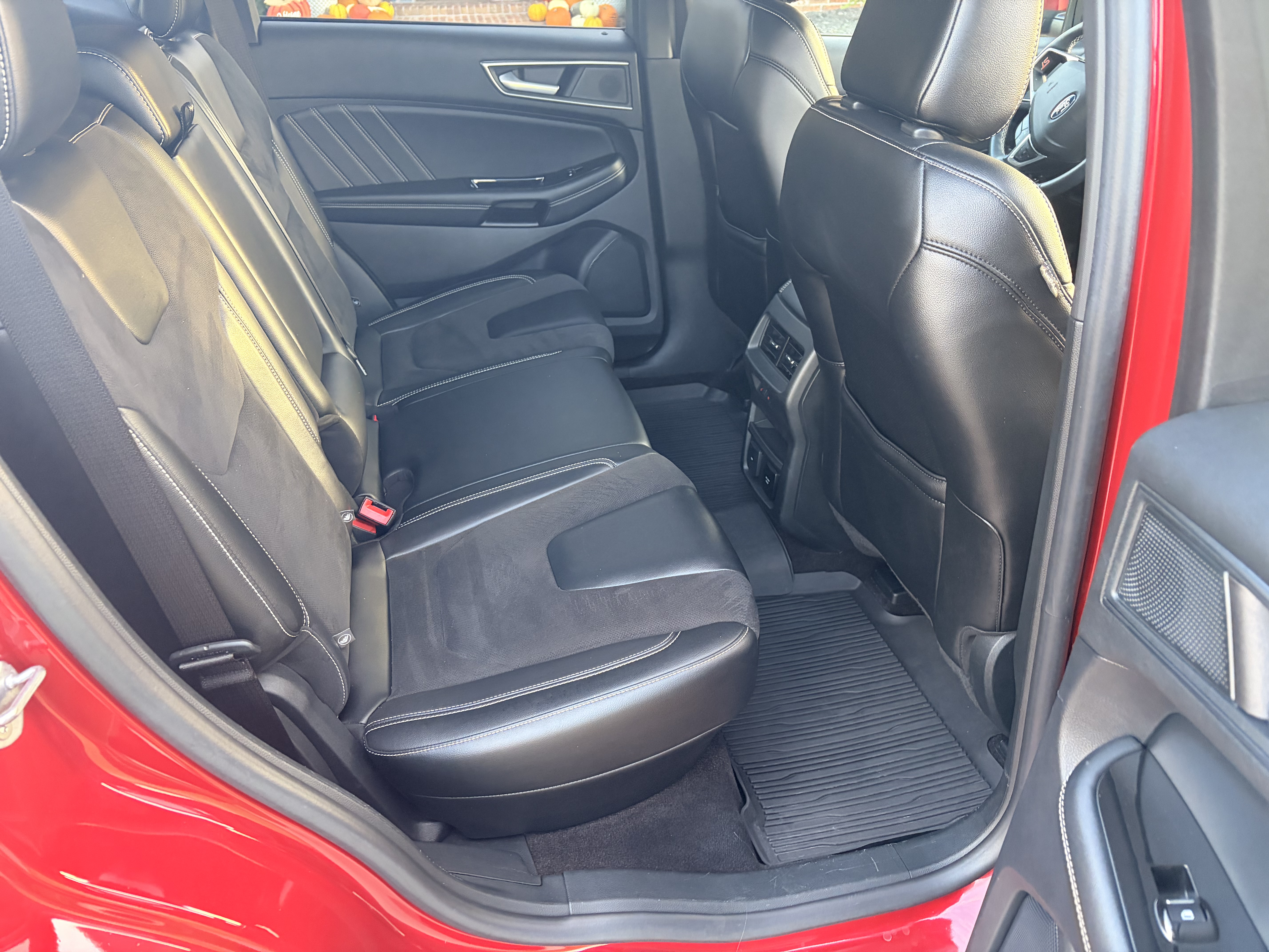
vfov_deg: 53.1
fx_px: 953
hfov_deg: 67.3
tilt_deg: -30.6
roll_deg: +3.3
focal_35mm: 26
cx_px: 634
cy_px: 476
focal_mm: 5.96
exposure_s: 1/60
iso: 320
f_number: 1.6
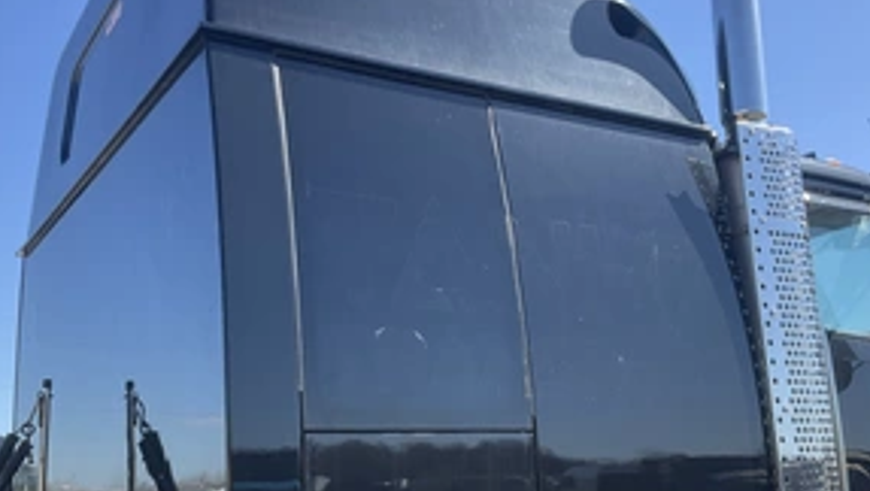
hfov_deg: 46.3
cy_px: 318
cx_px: 403
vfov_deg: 27.0
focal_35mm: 44
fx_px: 1016
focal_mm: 3
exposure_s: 1/719
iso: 25
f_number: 1.8
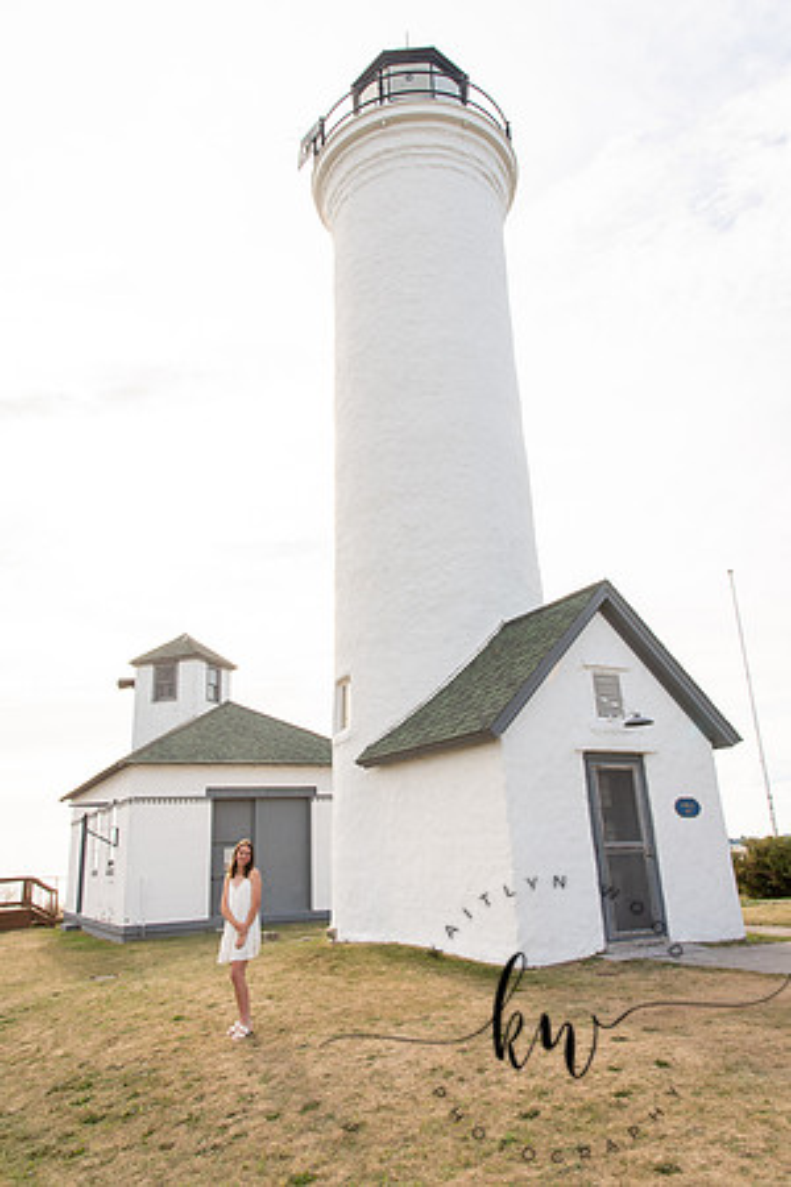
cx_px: 396
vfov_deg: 73.7
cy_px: 594
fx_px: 791
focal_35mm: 24
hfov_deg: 53.1
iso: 400
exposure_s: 1/250
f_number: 11
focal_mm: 24
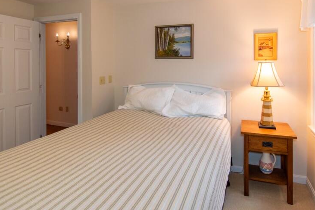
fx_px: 184
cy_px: 67
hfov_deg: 80.6
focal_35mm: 21
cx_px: 182
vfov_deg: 57.9
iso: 400
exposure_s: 1/80
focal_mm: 10
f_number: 4.5
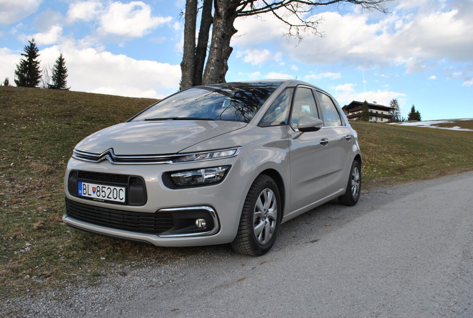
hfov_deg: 67.3
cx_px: 236
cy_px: 159
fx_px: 356
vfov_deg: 48.1
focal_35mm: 27
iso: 100
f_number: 6.3
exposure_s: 1/160
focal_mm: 18
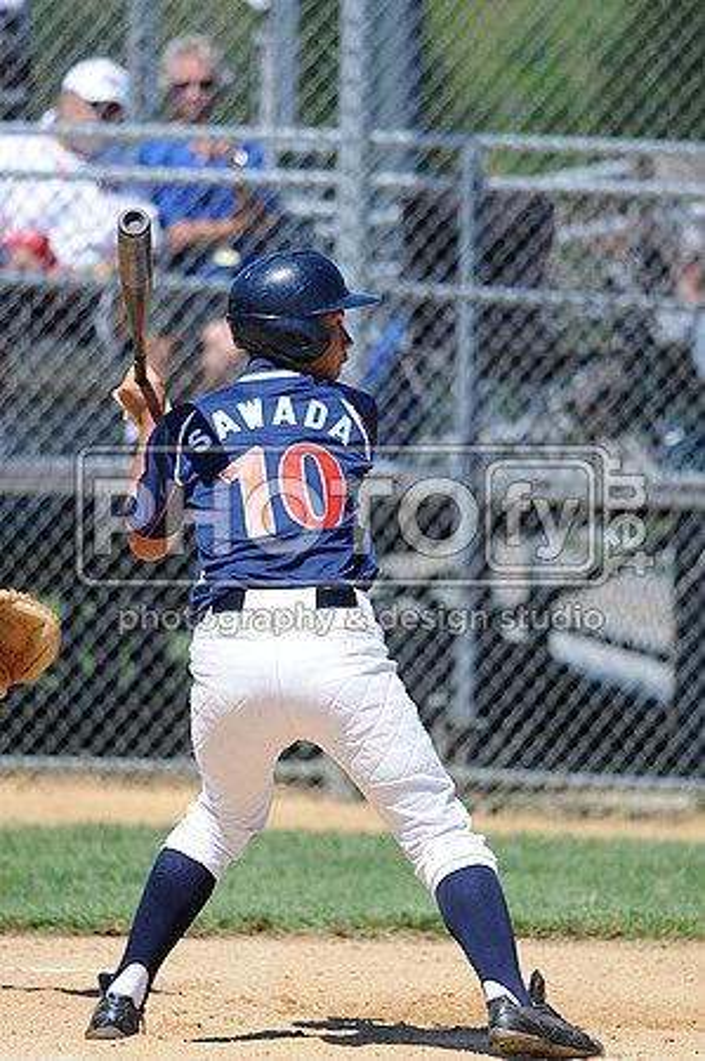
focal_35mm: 450
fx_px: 13248
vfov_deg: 4.6
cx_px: 352
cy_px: 530
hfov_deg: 3.0
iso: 200
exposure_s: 1/1600
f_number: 4
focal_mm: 300
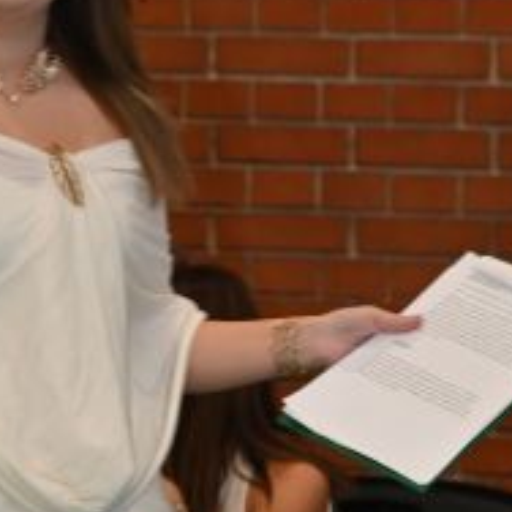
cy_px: 449
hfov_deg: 5.9
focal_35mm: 298
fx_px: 4987
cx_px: 135
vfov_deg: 5.9
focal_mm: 110
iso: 1600
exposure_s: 1/160
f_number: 6.3
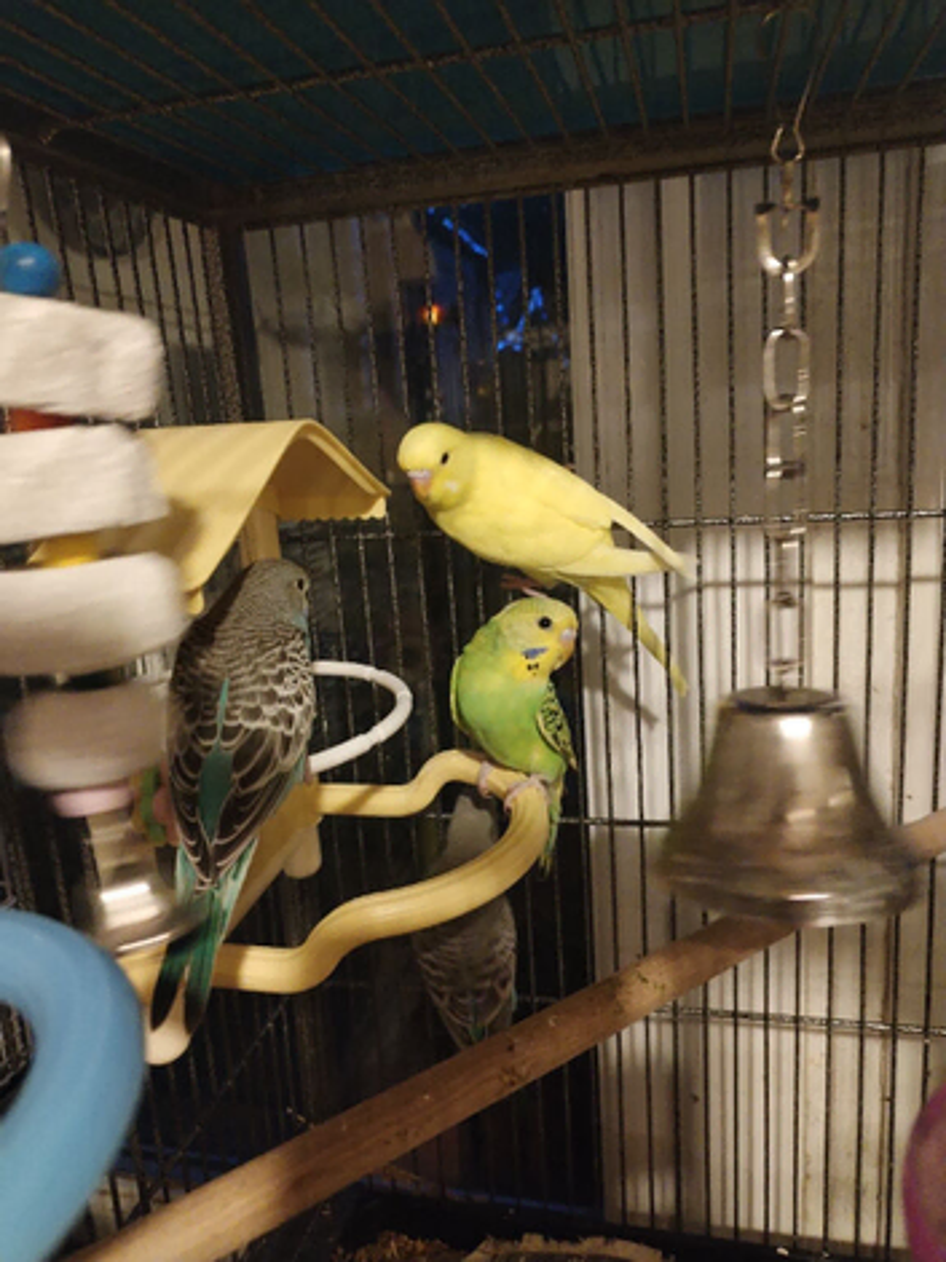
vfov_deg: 61.7
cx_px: 473
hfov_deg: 48.2
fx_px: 1057
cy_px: 631
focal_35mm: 29
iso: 1509
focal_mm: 4.75
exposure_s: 1/25
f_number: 1.8
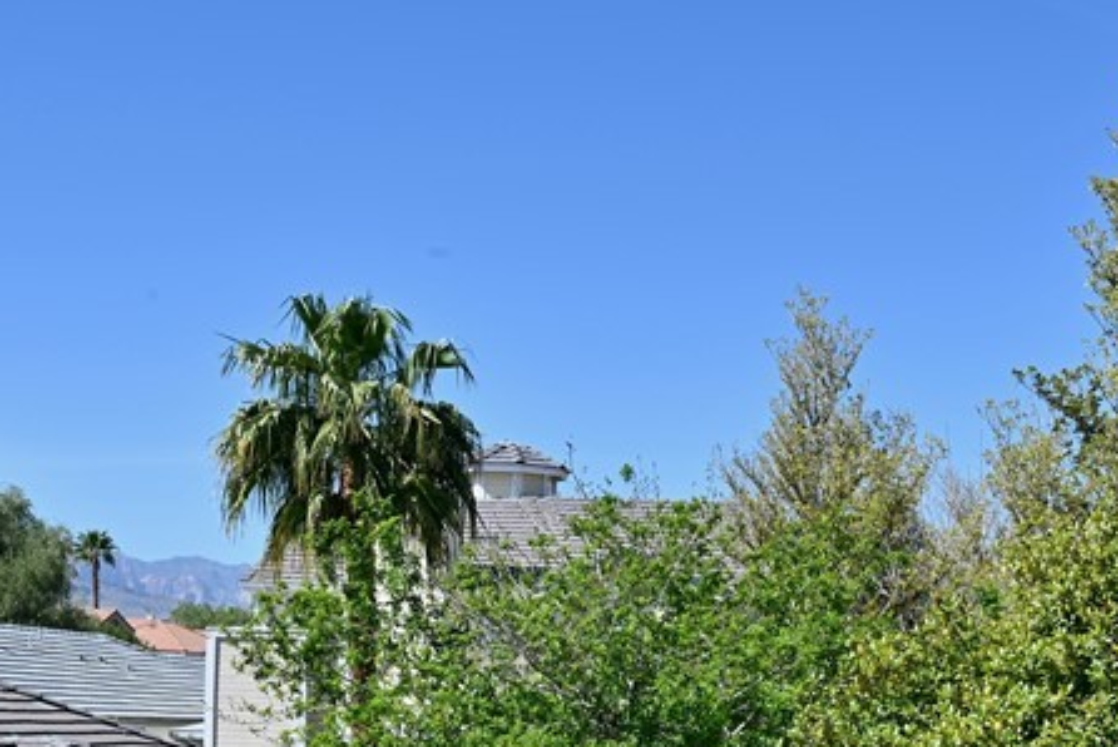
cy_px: 805
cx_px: 776
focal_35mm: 73
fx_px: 2268
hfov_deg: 27.5
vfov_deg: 18.1
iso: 100
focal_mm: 30
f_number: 18
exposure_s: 1/60
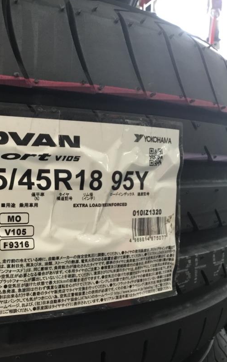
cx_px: 56
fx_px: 416
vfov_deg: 47.0
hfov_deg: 30.0
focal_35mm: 42
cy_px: 214
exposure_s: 1/33
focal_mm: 3.3
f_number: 2.4
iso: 125
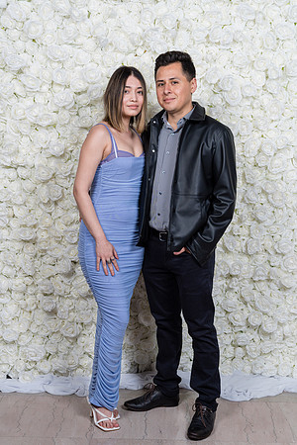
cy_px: 222
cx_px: 148
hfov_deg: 26.5
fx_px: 631
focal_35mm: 51
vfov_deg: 38.9
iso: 500
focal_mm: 51
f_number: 5.6
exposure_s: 1/200
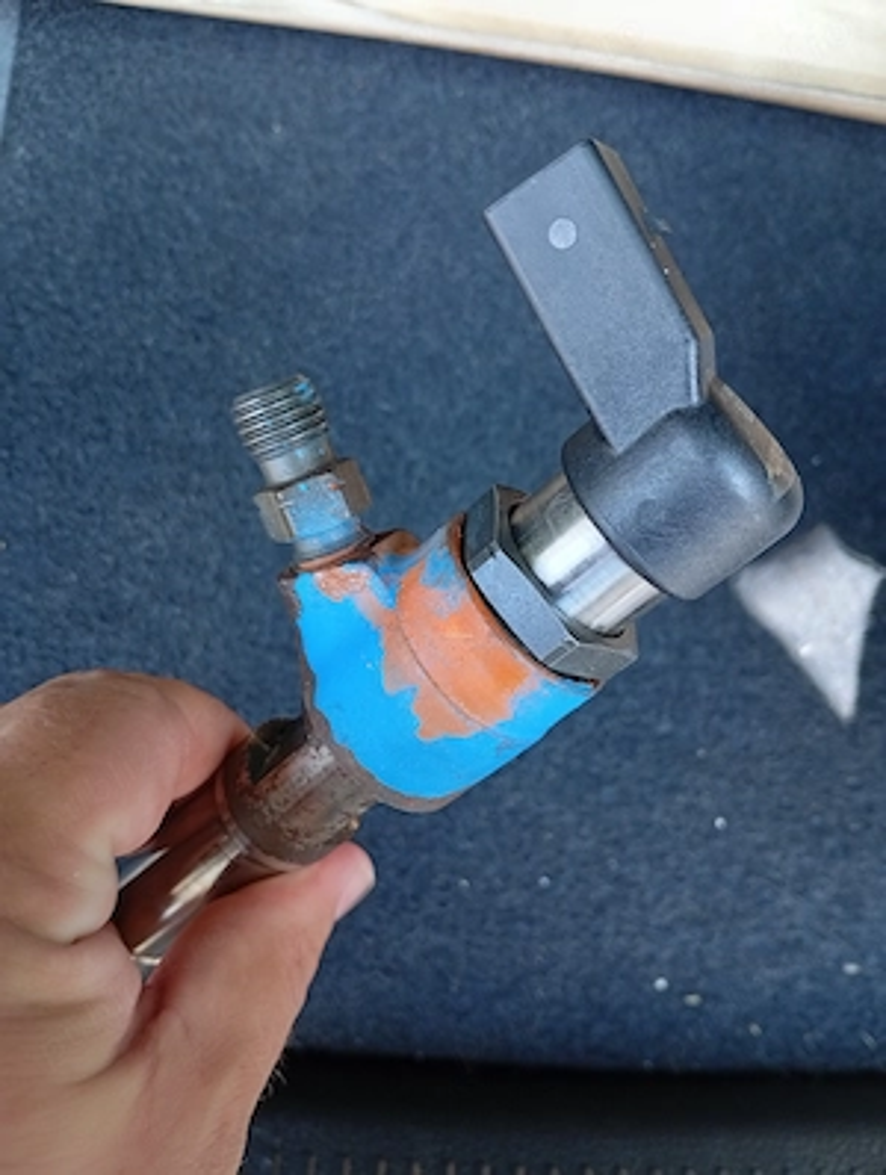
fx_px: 918
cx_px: 443
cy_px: 588
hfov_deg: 51.5
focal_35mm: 27
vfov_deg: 65.2
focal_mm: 3.98
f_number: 1.8
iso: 163
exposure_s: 1/50
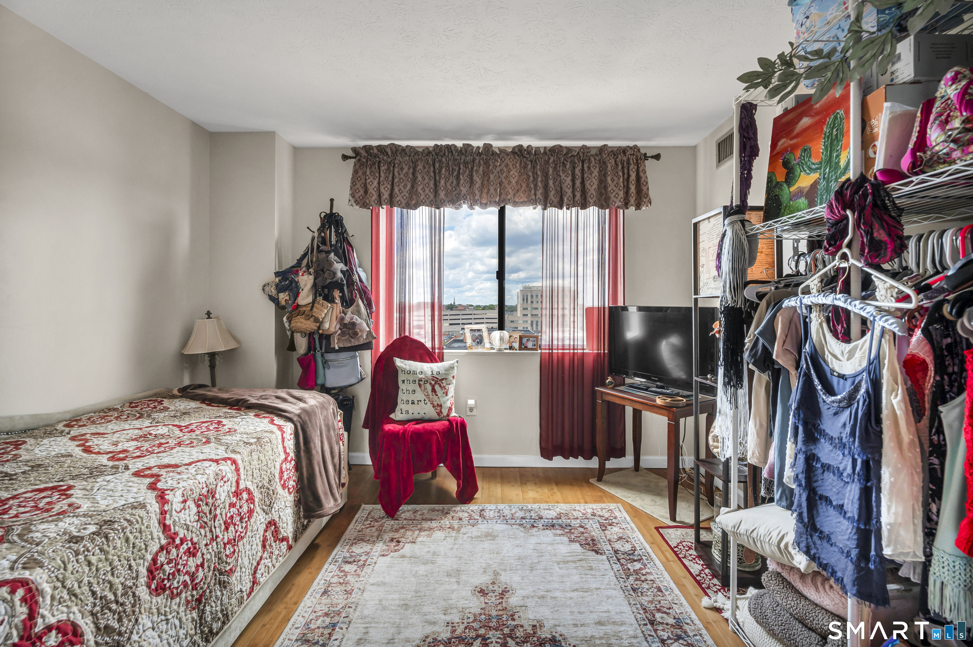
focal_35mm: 14
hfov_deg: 104.3
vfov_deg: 81.1
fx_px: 378
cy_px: 324
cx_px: 486
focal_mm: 14
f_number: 7.1
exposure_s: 1/100
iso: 320
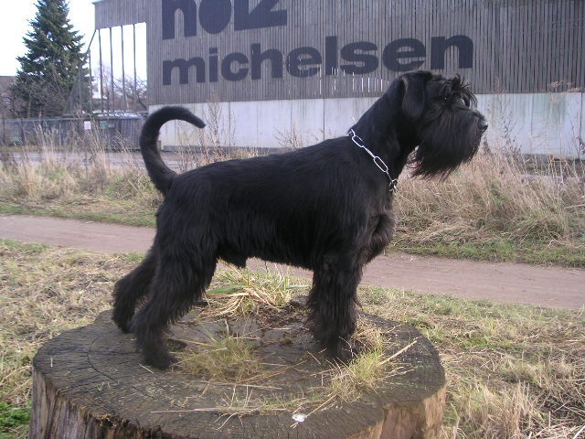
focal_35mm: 38
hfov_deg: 49.0
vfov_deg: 37.7
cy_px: 220
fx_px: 642
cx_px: 292
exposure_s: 1/90
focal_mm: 6
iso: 50
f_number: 2.8
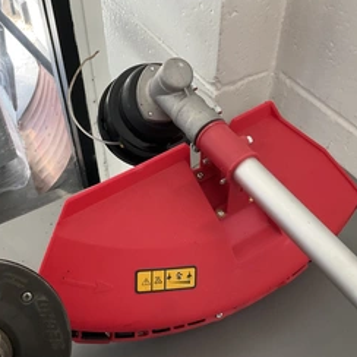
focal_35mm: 42
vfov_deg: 40.0
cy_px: 200
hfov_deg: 40.0
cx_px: 155
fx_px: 490
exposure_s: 1/60
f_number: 1.8
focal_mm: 3
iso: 200
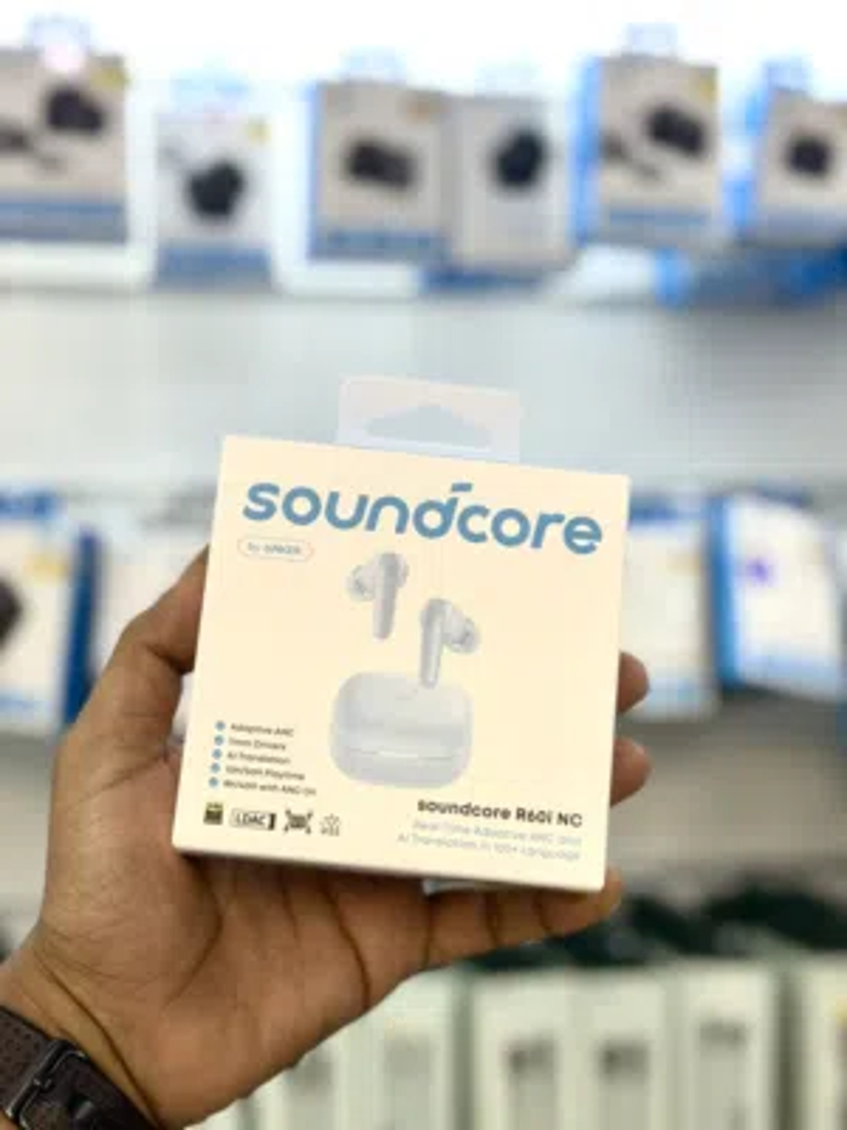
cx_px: 424
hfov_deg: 30.3
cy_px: 565
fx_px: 1566
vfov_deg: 39.7
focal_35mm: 48
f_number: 1.78
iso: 50
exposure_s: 1/100
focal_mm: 6.76
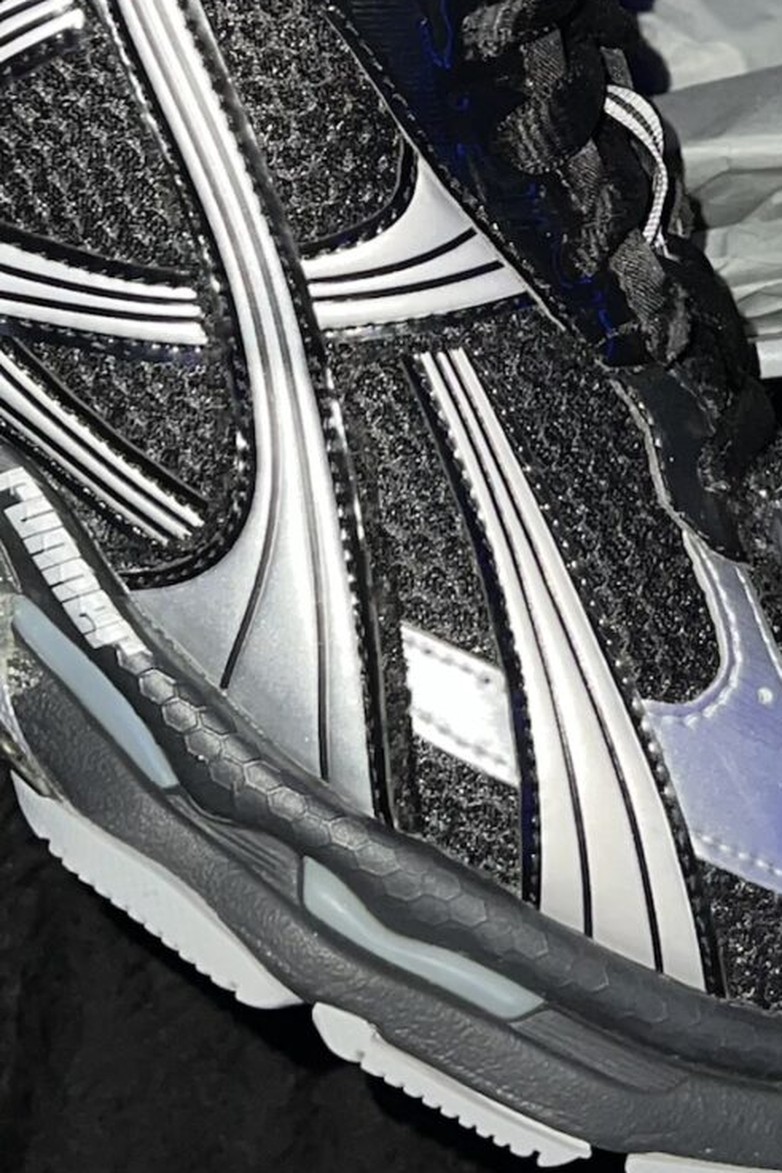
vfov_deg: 20.8
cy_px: -73
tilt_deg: -79.1
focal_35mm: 94
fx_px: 3061
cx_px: 561
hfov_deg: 14.5
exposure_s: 1/4
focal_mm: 5.7
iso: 64
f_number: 1.5
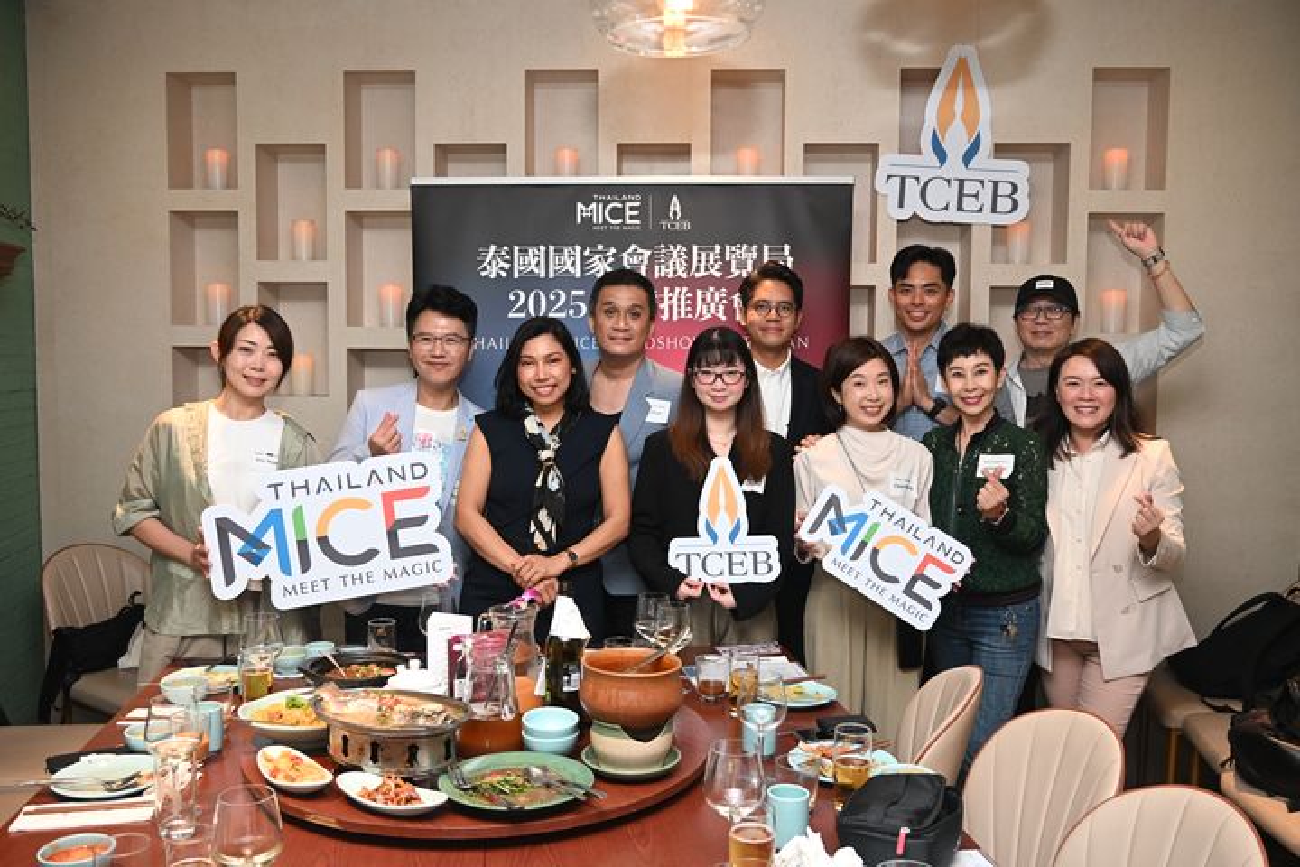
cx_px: 650
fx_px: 1164
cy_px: 434
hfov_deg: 58.3
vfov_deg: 40.8
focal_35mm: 32
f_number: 3.5
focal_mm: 21.5
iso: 800
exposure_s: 1/60
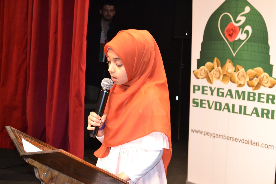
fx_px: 483
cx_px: 138
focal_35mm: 63
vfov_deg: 21.6
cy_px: 92
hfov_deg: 31.9
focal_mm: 42
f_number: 5.3
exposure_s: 1/60
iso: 2200
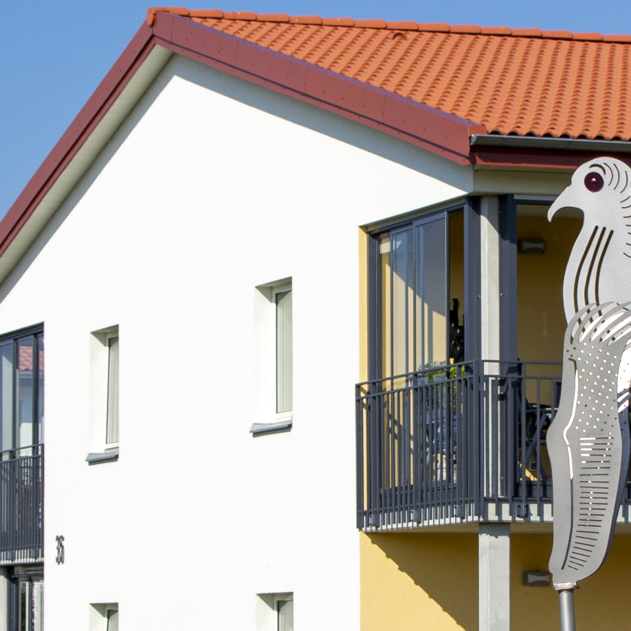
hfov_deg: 9.3
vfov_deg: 9.4
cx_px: 503
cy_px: 370
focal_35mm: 187
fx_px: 3857
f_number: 9
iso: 100
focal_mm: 38
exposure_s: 1/320
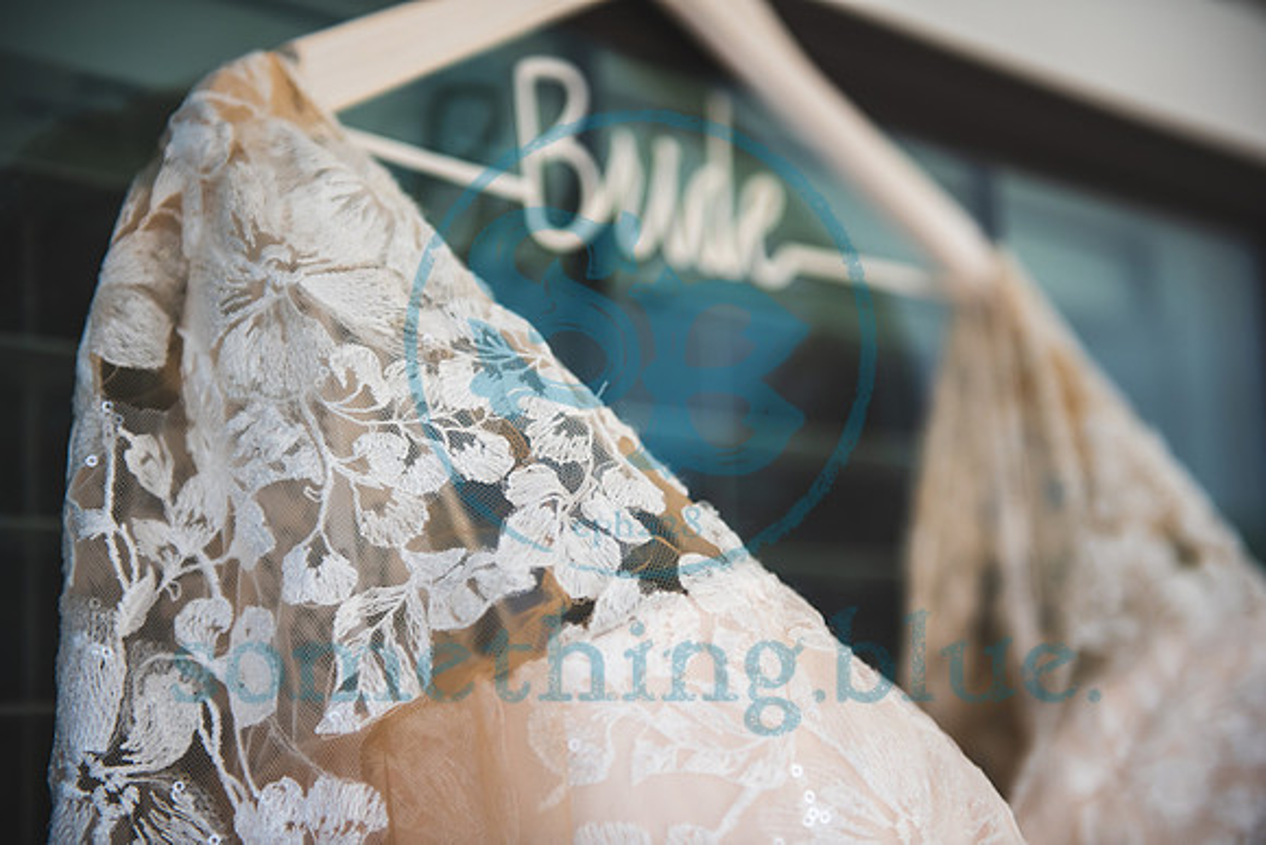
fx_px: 2110
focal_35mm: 60
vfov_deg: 22.6
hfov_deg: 33.4
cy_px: 422
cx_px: 633
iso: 400
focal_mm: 60
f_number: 2.8
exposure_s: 1/400
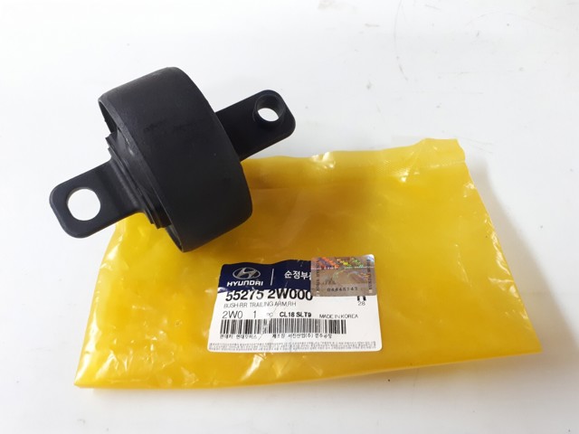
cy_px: 217
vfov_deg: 51.4
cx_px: 290
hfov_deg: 65.3
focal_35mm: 27
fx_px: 452
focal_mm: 3.6
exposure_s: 1/17
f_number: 1.9
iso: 250
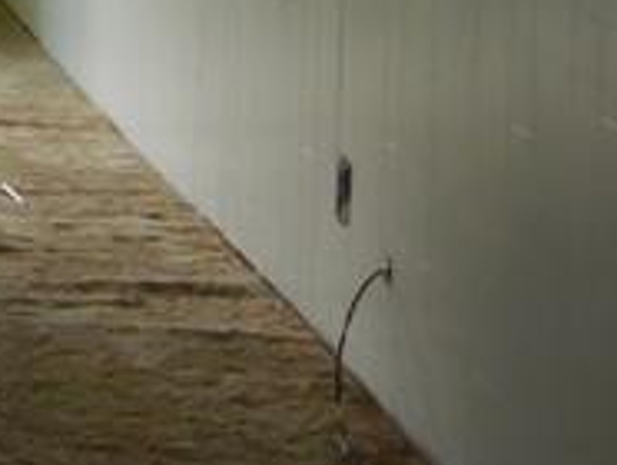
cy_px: -176
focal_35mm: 132
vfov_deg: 10.9
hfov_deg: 12.4
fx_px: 2356
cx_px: -763
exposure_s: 1/30
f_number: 2.8
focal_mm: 4.3
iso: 180
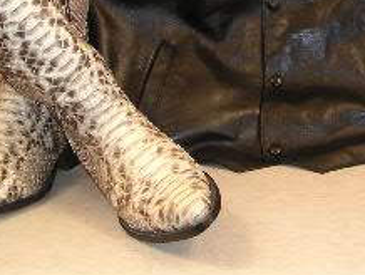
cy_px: -18
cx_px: 276
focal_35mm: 87
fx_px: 918
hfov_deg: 22.3
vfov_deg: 16.6
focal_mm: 6
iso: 160
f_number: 2.8
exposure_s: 1/45
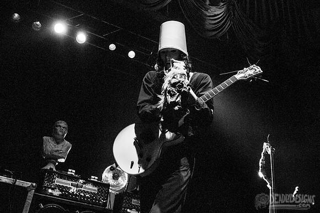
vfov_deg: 39.8
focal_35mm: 33
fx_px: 293
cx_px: 161
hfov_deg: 57.2
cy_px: 113
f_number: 2.8
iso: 1250
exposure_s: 1/100
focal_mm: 20
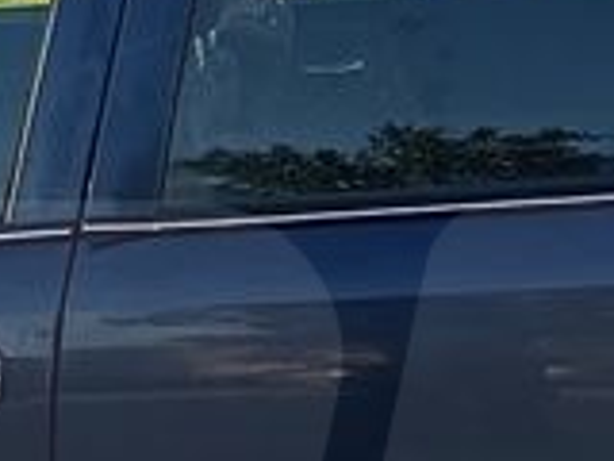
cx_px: 31
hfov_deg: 11.3
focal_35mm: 173
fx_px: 3069
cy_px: 449
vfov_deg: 8.5
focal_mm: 6.11
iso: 50
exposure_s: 1/128
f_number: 1.65
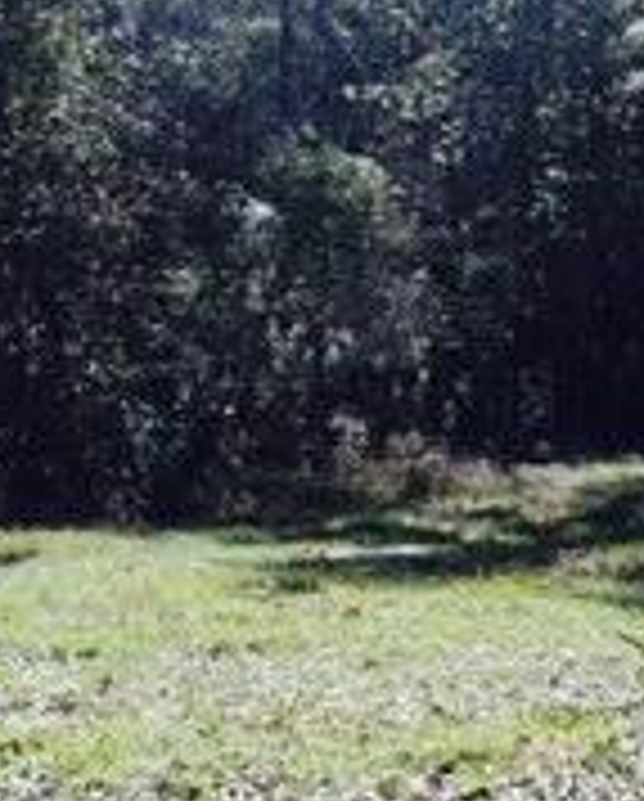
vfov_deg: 21.0
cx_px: 225
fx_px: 2163
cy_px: 495
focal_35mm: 91
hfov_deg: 16.9
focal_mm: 10
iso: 160
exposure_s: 1/800
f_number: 3.5
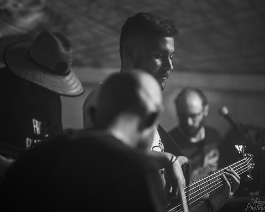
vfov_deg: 6.5
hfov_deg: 8.1
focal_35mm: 238
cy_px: 106
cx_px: 126
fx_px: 1867
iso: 3200
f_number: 4
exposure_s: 1/125
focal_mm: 210
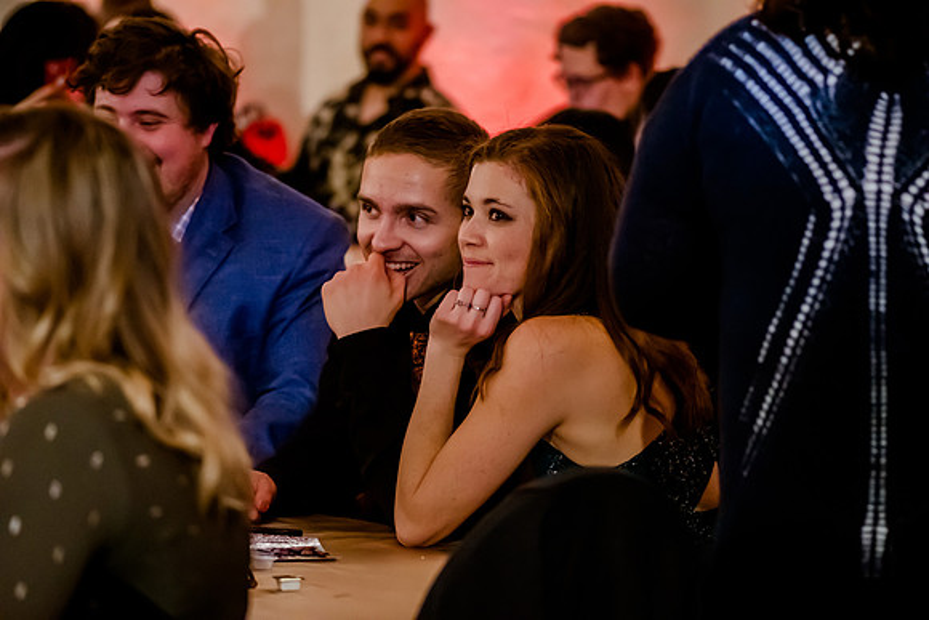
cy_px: 310
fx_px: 4065
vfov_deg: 8.7
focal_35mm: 158
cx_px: 464
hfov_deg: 13.0
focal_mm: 105
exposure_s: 1/125
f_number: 2.8
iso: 4000
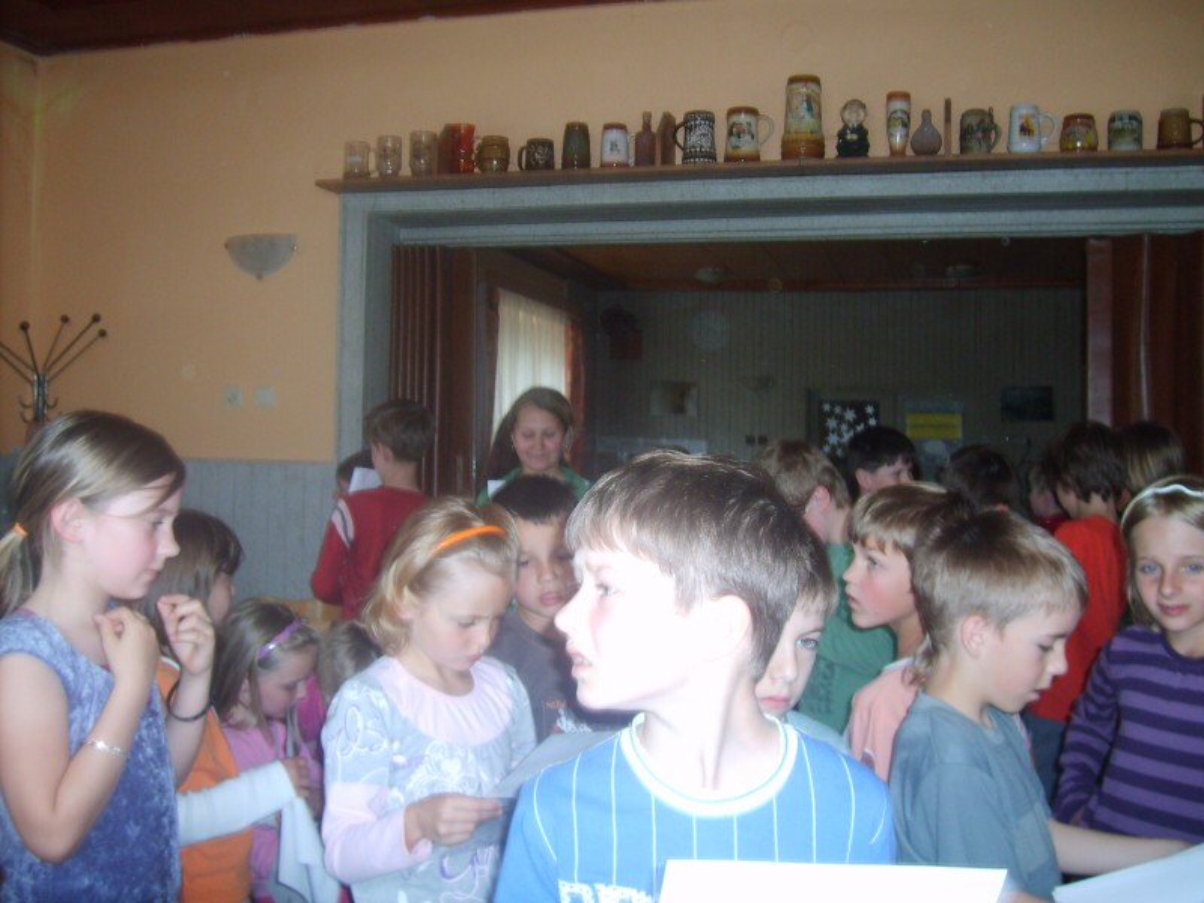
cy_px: 452
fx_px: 1217
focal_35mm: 35
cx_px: 602
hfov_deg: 52.6
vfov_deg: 40.7
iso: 100
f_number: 2.8
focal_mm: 5.8
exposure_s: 1/45
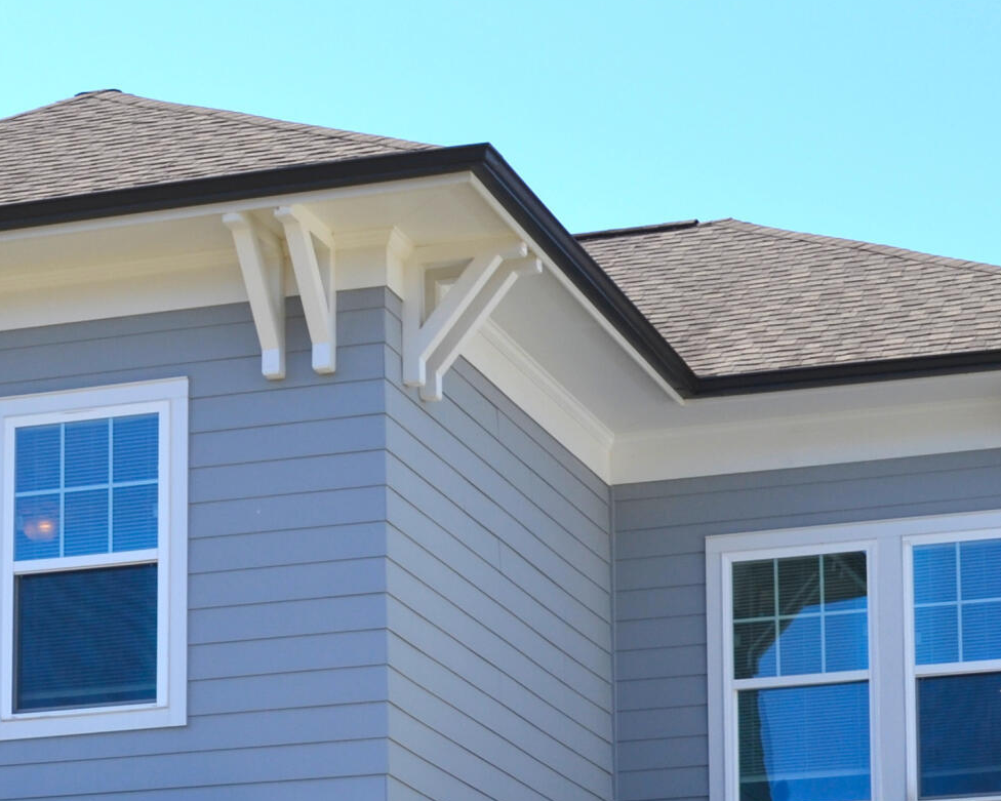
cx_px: 323
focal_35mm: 125
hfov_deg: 15.3
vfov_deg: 12.0
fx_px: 3717
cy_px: 994
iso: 100
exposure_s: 1/200
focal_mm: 29
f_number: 8
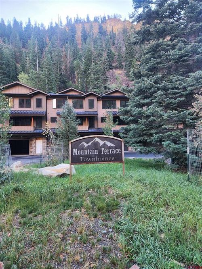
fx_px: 179
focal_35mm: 23
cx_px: 101
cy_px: 134
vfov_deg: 73.9
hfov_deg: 58.9
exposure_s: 1/120
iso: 64
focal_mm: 5.4
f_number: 1.8
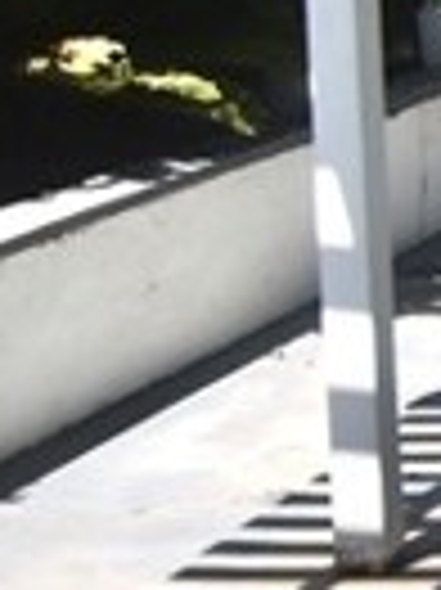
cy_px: -106
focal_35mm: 113
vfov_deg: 16.7
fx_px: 1923
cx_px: 1544
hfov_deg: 8.9
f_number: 9
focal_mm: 10
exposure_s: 1/320
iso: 200
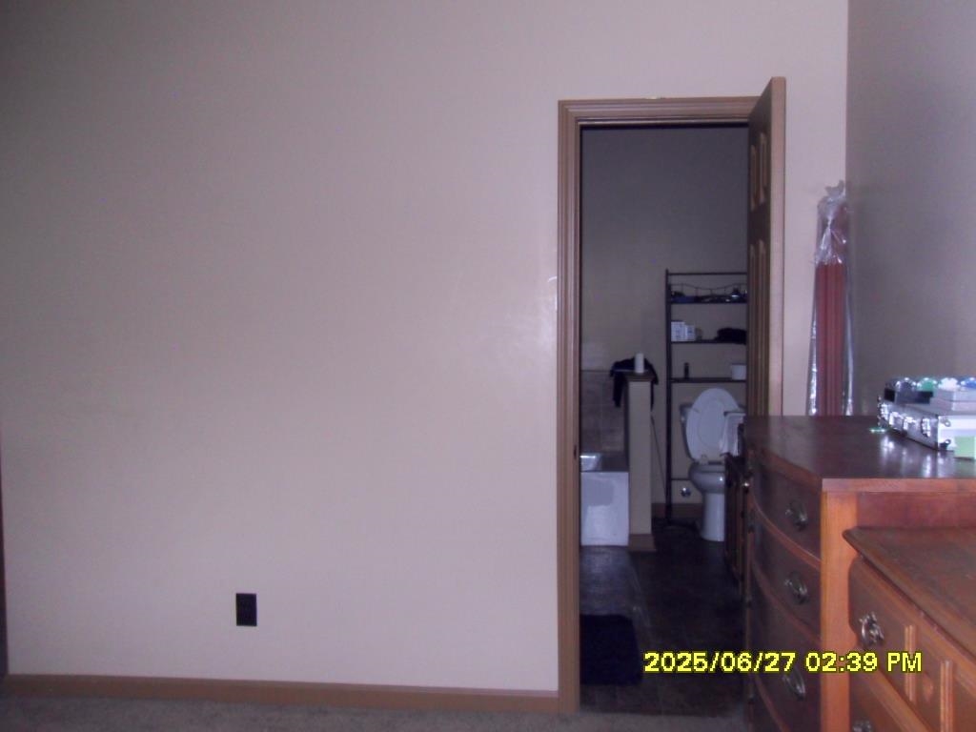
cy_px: 366
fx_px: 987
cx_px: 488
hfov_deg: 52.6
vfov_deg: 40.7
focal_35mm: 35
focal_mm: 6.3
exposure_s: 1/45
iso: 400
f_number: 3.5
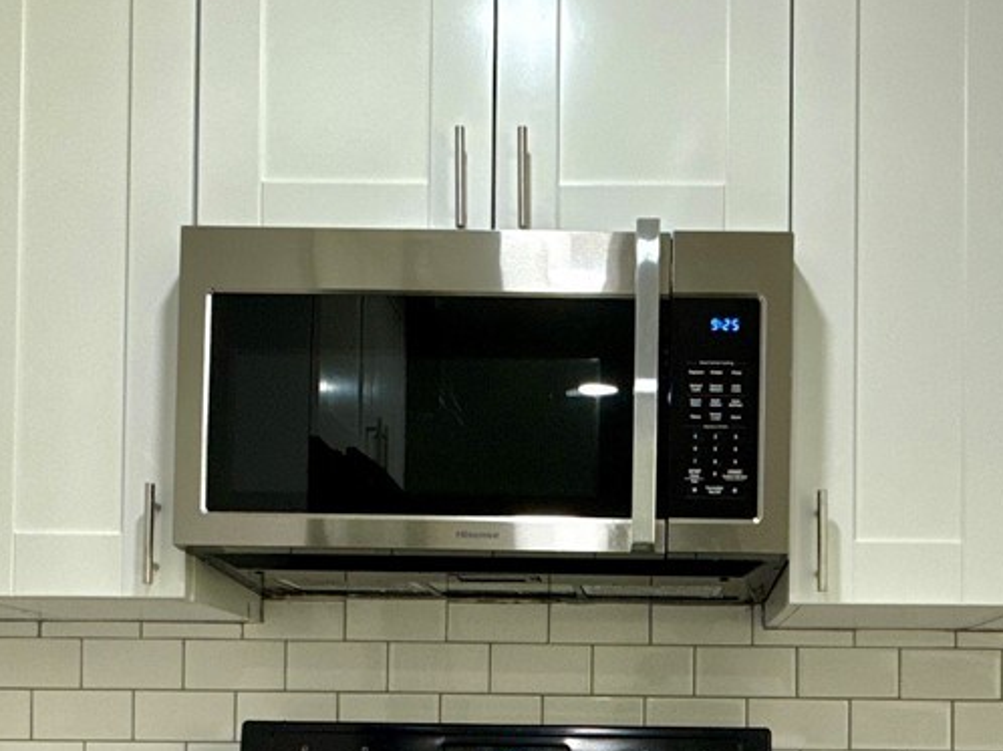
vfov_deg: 30.3
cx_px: 628
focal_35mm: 45
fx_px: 1303
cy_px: 715
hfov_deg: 41.8
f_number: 2.2
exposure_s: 1/120
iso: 200
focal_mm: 2.22
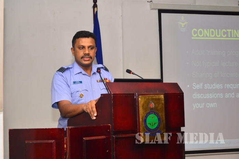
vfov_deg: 21.5
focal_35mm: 63
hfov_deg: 31.9
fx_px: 418
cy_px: 80
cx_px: 120
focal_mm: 42
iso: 800
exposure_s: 1/80
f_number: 5
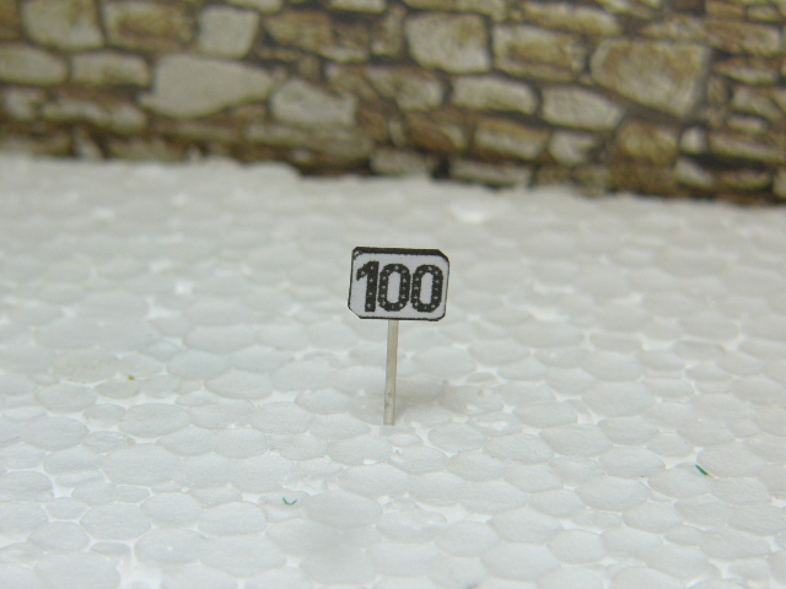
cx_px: 393
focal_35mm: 115
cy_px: 294
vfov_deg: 12.9
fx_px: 2611
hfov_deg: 17.1
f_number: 4
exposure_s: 1/200
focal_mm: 19.1
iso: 50
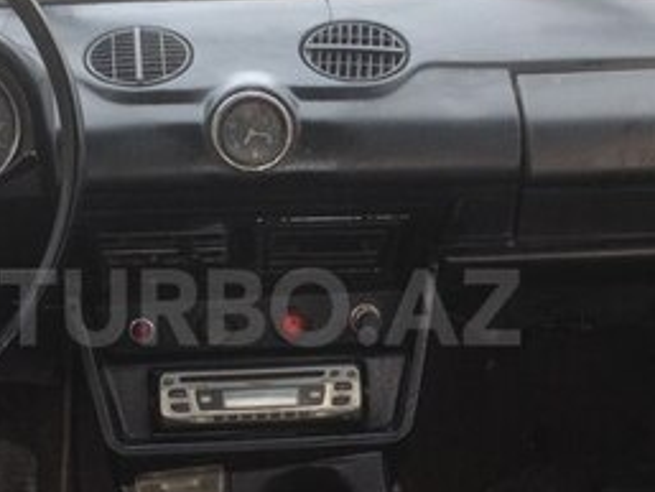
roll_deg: +1.7
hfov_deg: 21.7
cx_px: 260
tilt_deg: -22.1
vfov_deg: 16.4
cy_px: 307
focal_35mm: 90
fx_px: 1704
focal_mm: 4.28
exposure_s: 1/120
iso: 64
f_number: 2.4
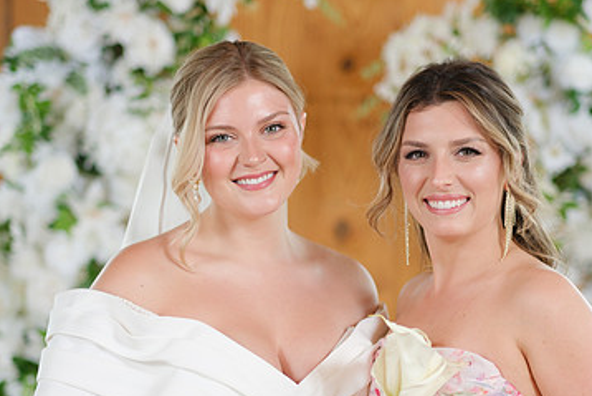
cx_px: 334
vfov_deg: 10.1
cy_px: 314
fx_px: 2237
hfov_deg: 15.1
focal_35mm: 136
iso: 125
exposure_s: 1/250
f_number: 1.4
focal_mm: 56
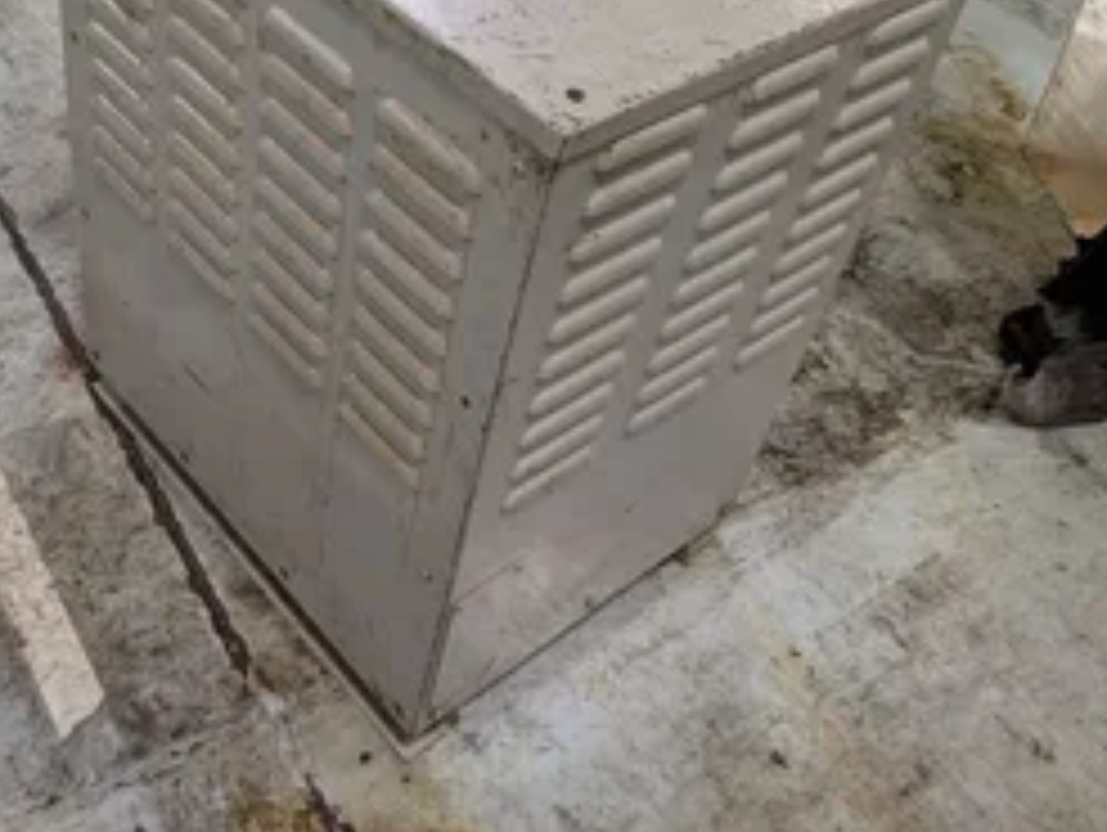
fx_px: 1248
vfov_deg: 36.6
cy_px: 308
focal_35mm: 39
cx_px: 428
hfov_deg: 47.5
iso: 563
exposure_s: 1/519
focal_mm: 6.9
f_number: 1.68
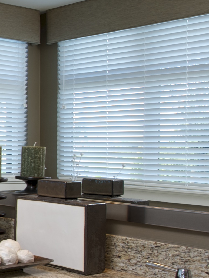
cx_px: -278
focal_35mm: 55
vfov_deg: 34.9
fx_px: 443
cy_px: 148
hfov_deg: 15.6
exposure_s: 1/15
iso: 200
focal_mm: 14
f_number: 10
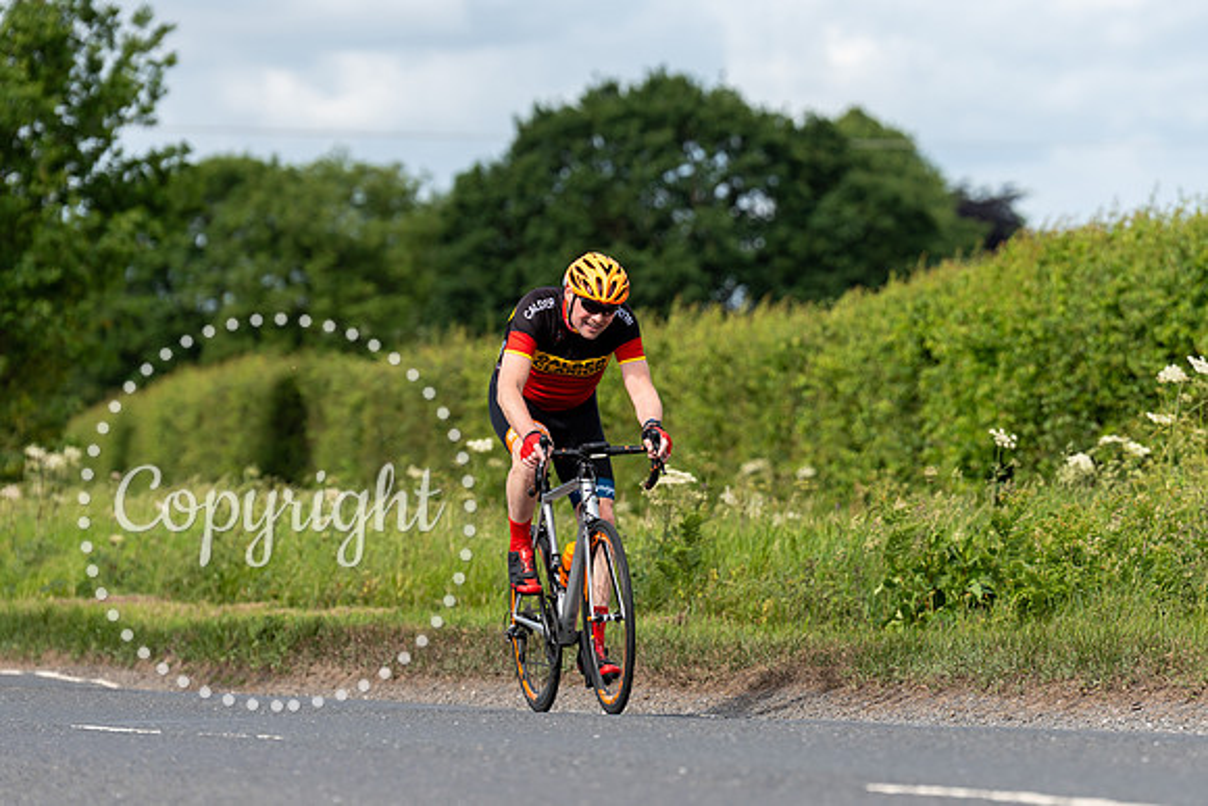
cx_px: 624
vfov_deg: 6.0
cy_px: 420
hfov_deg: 9.0
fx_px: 7659
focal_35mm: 228
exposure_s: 1/1000
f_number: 3.5
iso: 125
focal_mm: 163
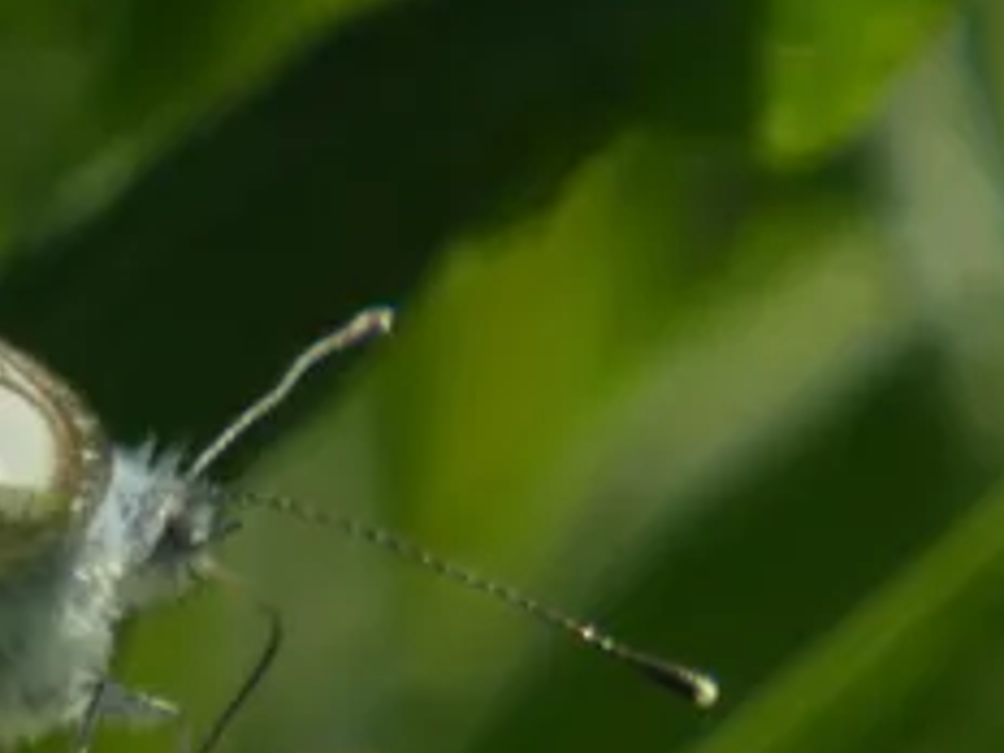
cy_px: 528
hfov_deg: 0.7
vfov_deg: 0.5
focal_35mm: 2991
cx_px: -208
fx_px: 86751
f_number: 5.7
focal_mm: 194.6
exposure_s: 1/200
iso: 80
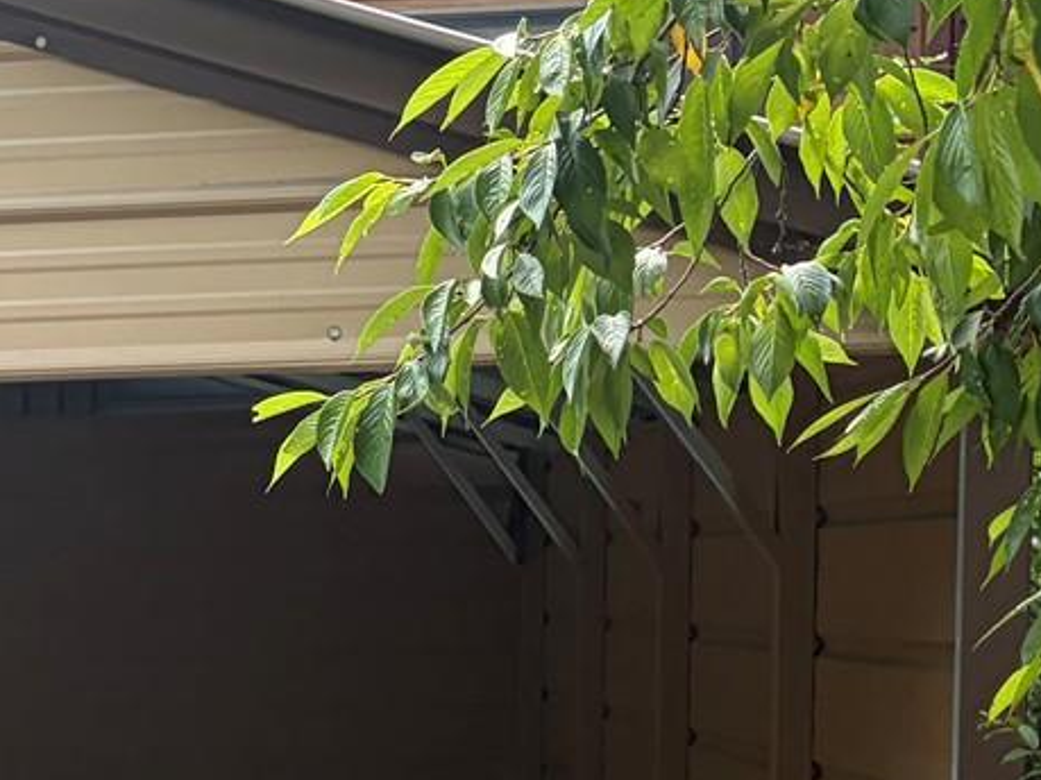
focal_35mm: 116
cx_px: -549
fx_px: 3488
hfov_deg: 15.6
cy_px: 837
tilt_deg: -3.1
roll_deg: +0.2
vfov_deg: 12.6
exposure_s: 1/523
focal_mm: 5.96
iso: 64
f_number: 1.6
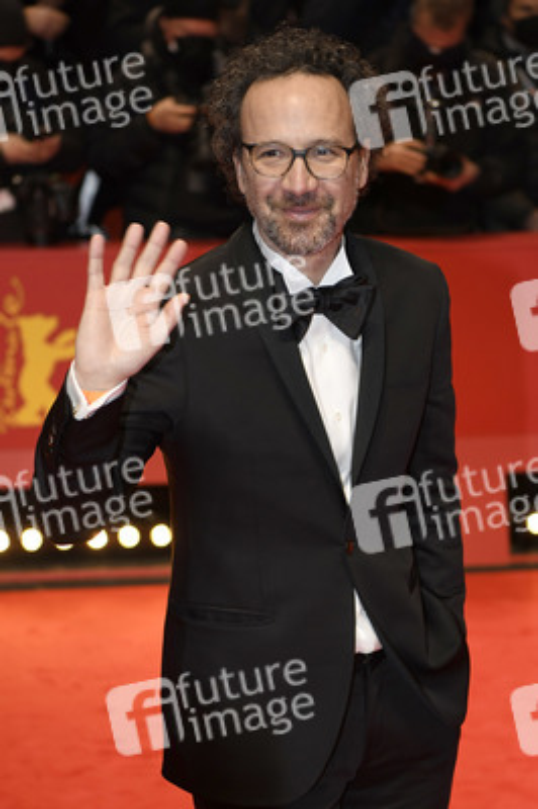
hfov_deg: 19.4
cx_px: 269
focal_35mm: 70
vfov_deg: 28.9
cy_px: 404
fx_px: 1572
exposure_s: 1/320
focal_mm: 70
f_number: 3.5
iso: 800
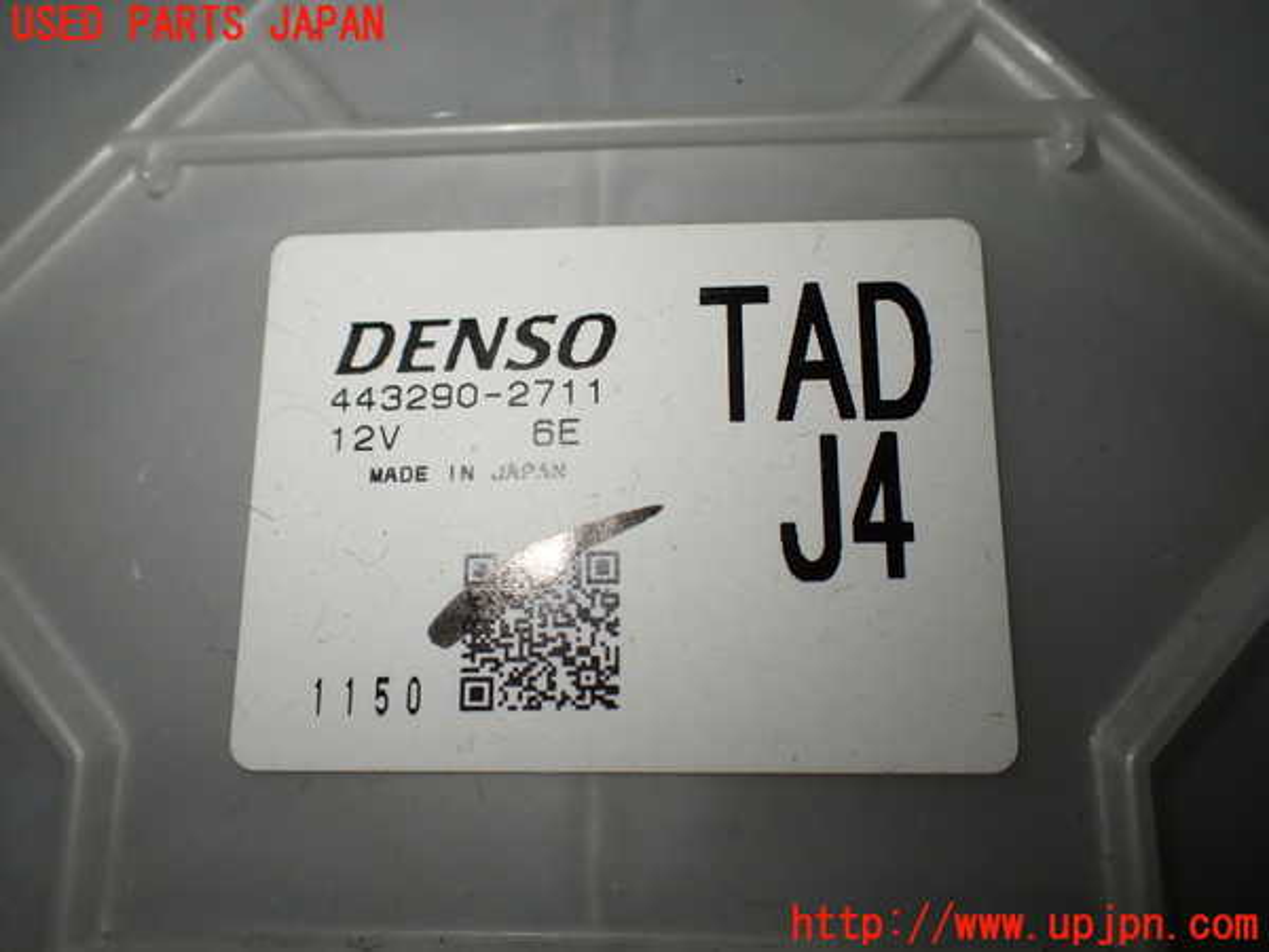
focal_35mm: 30
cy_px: 476
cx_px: 634
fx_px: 1100
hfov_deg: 60.0
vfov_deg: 46.8
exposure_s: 1/200
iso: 100
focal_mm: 5.4
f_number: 2.3
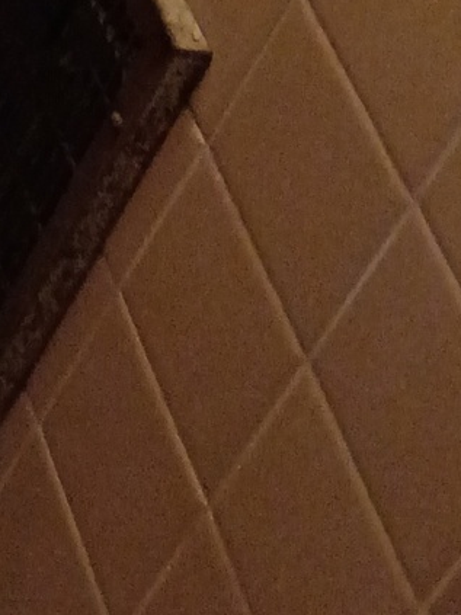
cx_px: -606
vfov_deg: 10.5
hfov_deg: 8.6
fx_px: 2807
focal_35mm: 158
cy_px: -942
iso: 911
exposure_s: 1/60
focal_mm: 4.27
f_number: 1.8
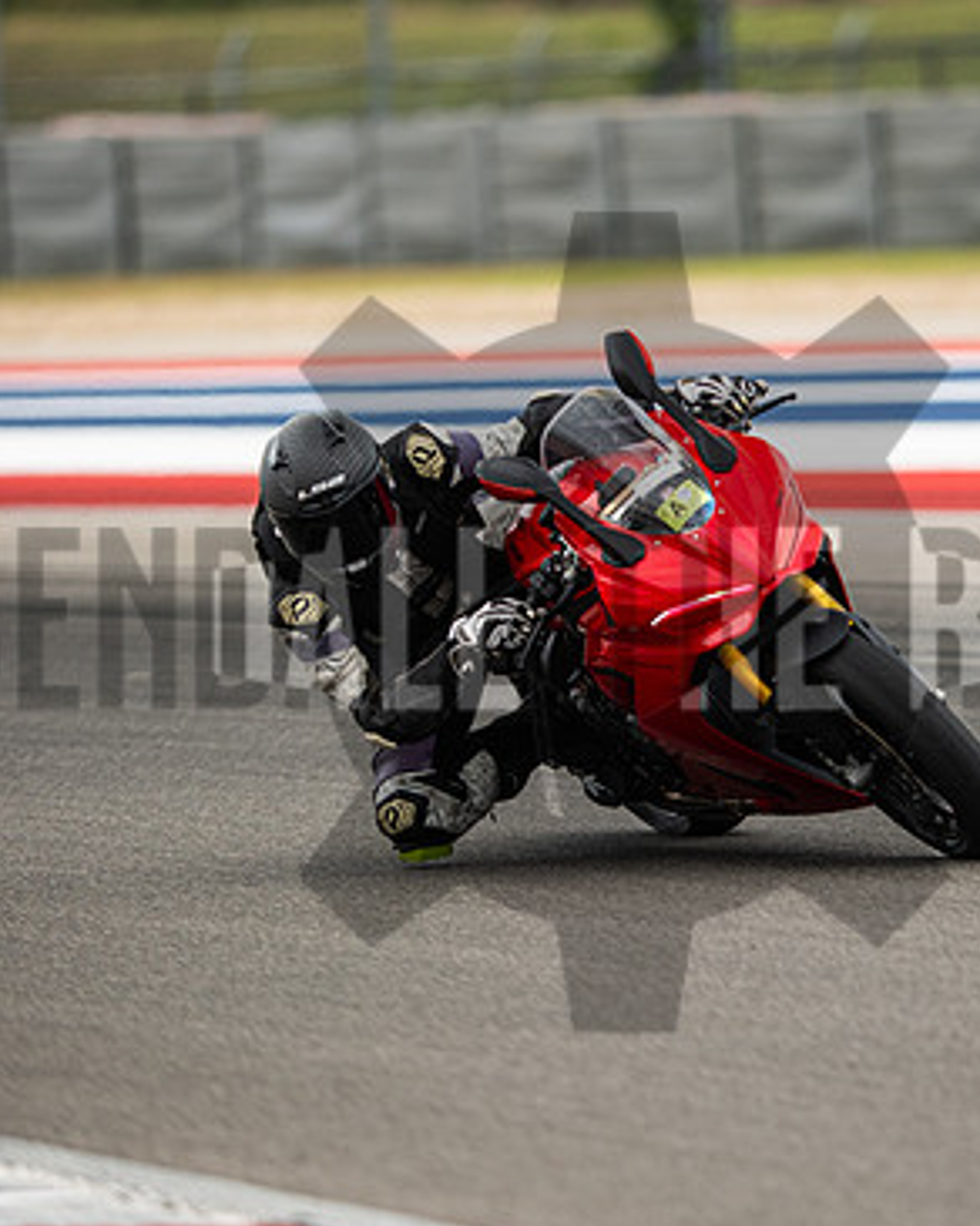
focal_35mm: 447
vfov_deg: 4.3
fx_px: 16206
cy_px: 623
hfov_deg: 3.5
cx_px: 624
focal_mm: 200
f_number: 2
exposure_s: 1/4000
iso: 400
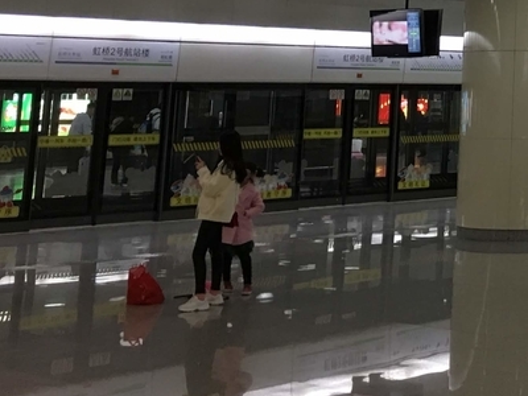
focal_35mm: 87
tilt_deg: +10.7
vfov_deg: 16.0
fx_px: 1327
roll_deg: +0.1
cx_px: 742
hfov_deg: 20.1
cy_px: -143
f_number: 2.2
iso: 50
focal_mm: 4.15
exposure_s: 1/17
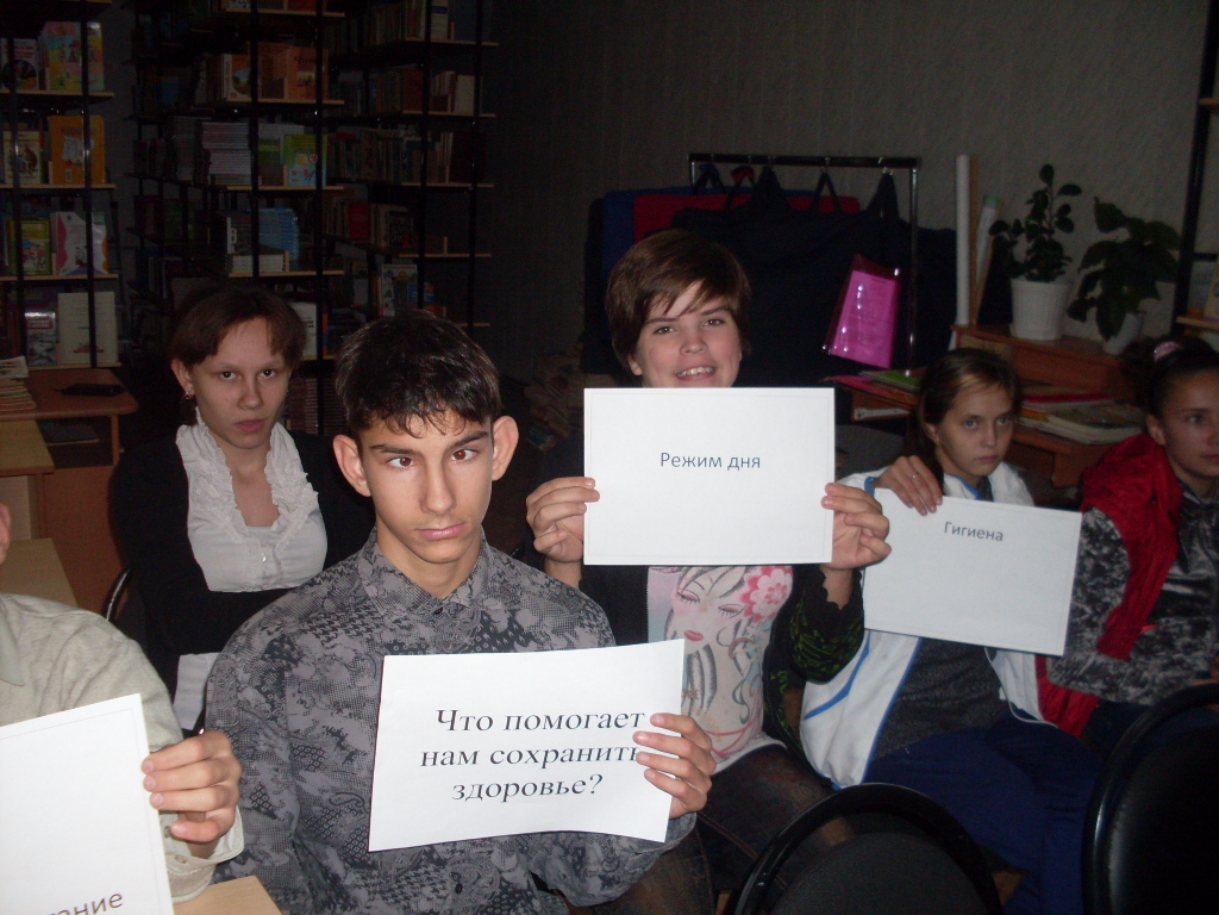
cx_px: 610
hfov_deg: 49.0
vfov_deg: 37.7
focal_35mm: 38
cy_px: 458
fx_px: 1338
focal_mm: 6.3
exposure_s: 1/45
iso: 100
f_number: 2.8
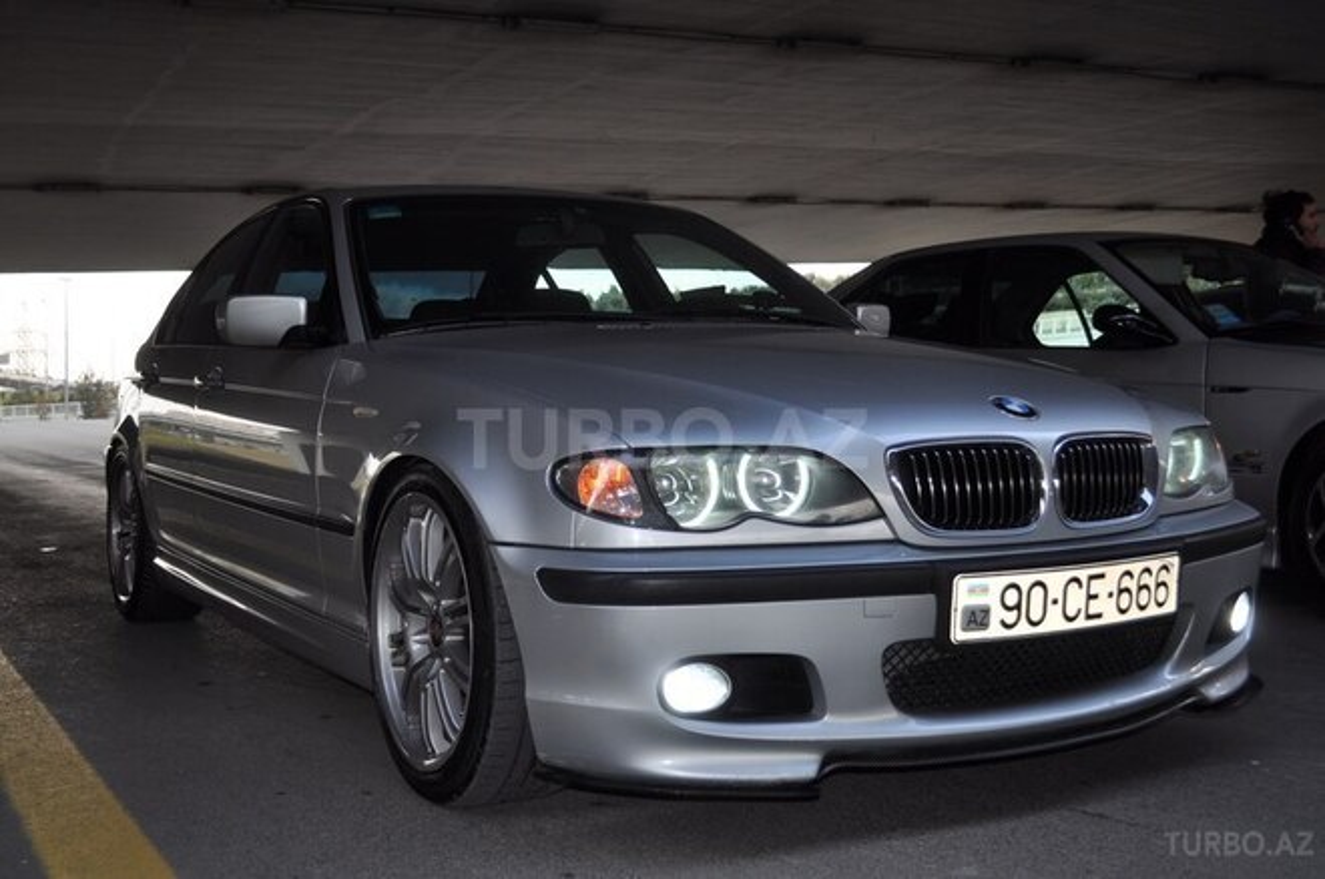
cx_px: 662
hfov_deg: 49.6
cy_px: 440
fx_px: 1433
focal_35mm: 39
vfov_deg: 34.1
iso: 200
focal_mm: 26
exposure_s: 1/160
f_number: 4.2
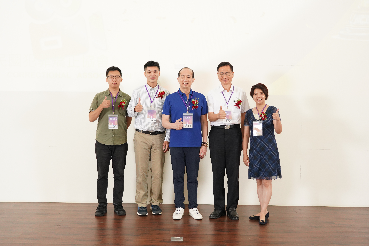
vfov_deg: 32.6
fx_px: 420
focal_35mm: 41
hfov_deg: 47.4
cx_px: 184
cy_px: 123
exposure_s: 1/250
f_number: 4
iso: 2500
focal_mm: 41
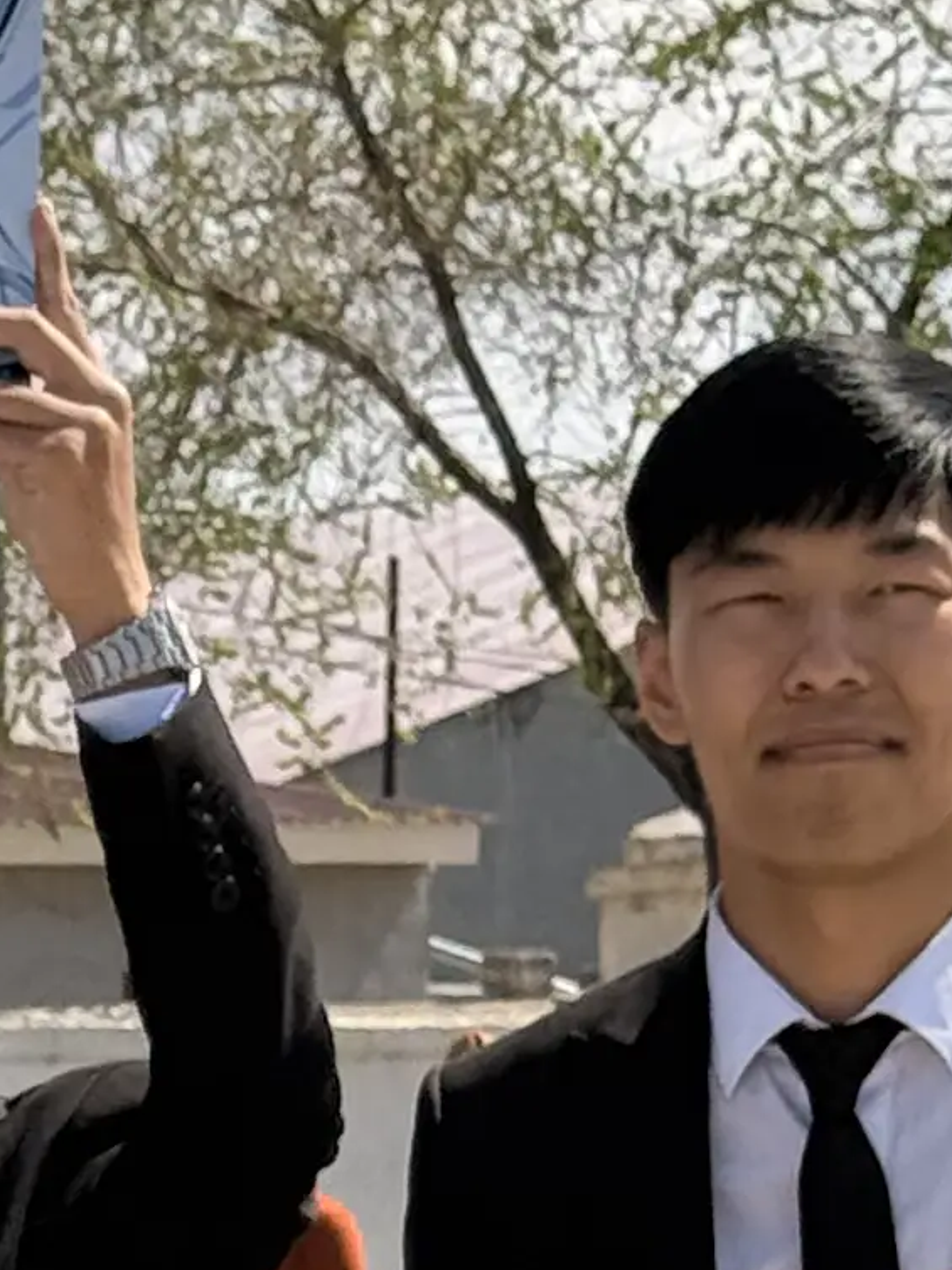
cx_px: -553
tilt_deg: -3.4
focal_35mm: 257
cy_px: 1896
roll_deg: +0.4
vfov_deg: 7.6
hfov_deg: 5.7
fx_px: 9421
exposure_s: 1/8772
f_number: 1.78
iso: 80
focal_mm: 6.76
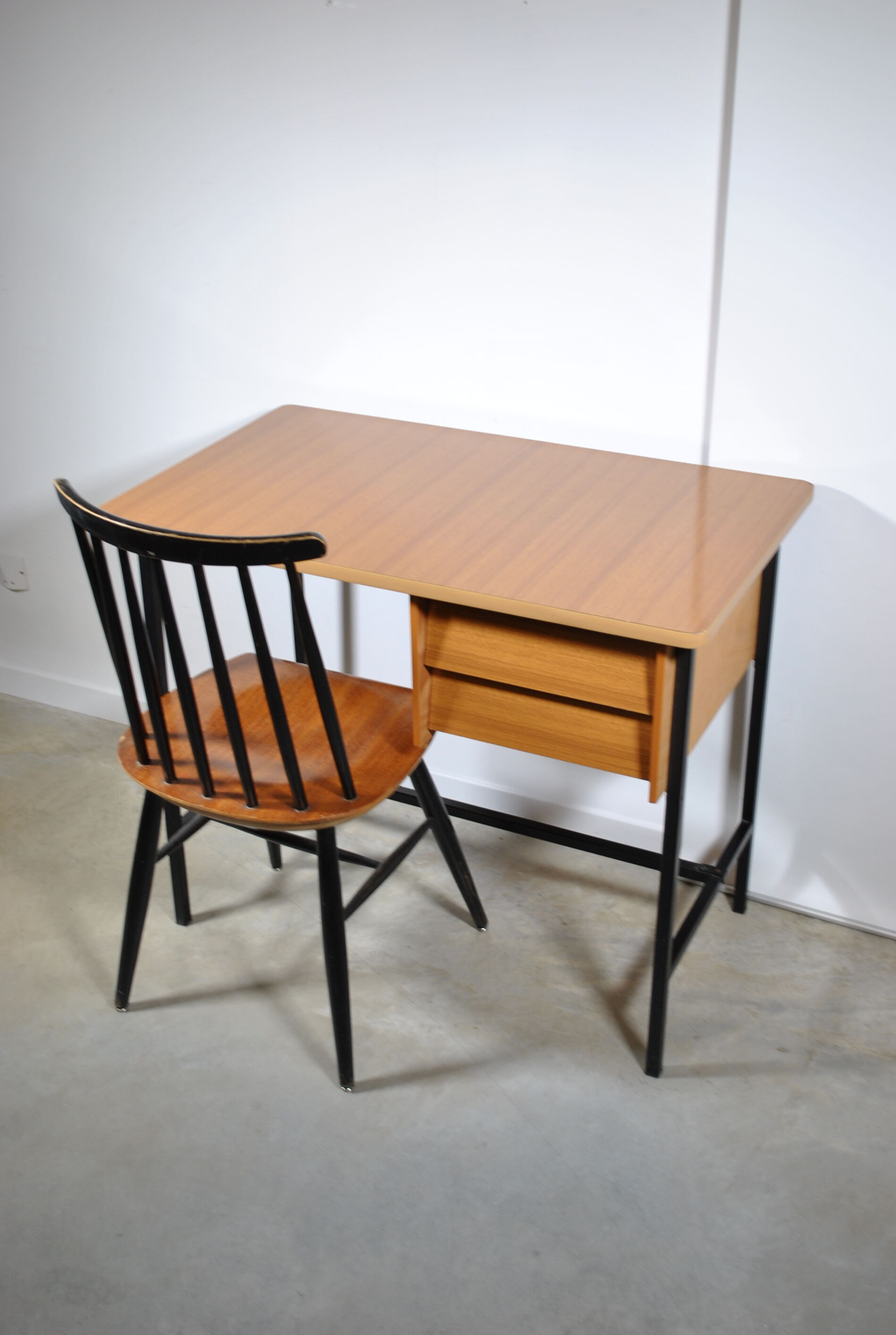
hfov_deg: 33.5
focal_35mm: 40
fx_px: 1486
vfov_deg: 48.4
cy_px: 662
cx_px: 452
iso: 200
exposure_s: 1/25
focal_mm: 26
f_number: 4.2
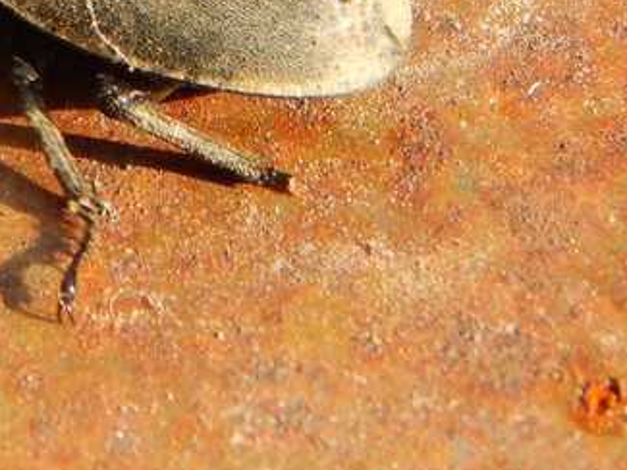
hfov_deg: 7.2
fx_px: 4947
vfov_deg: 5.4
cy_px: -56
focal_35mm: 273
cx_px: -76
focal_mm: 18.7
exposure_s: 1/250
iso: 180
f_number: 4.5
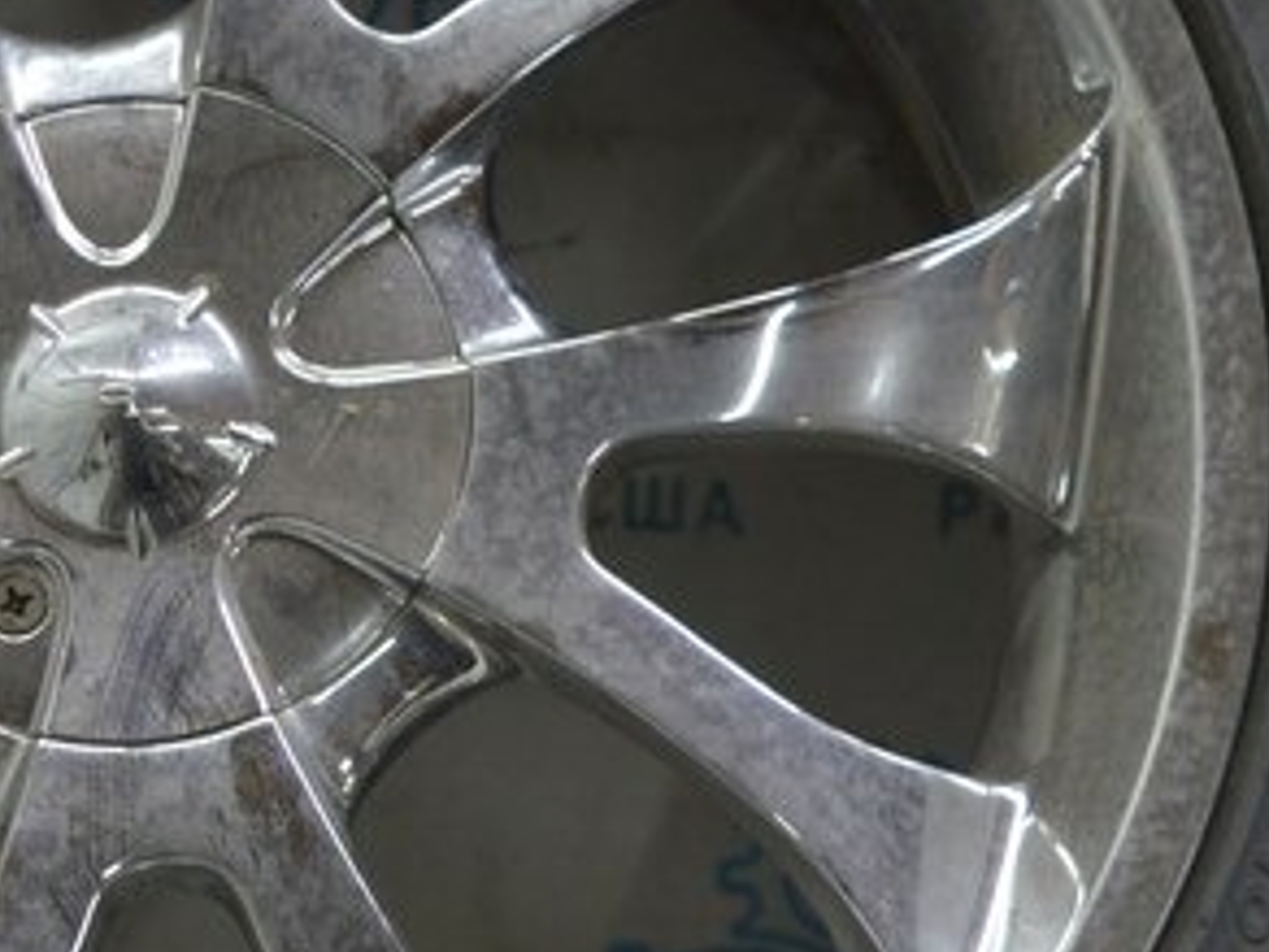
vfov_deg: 14.6
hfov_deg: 19.3
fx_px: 3703
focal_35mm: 101
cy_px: 467
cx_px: 274
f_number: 3.8
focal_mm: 20
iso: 400
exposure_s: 1/50
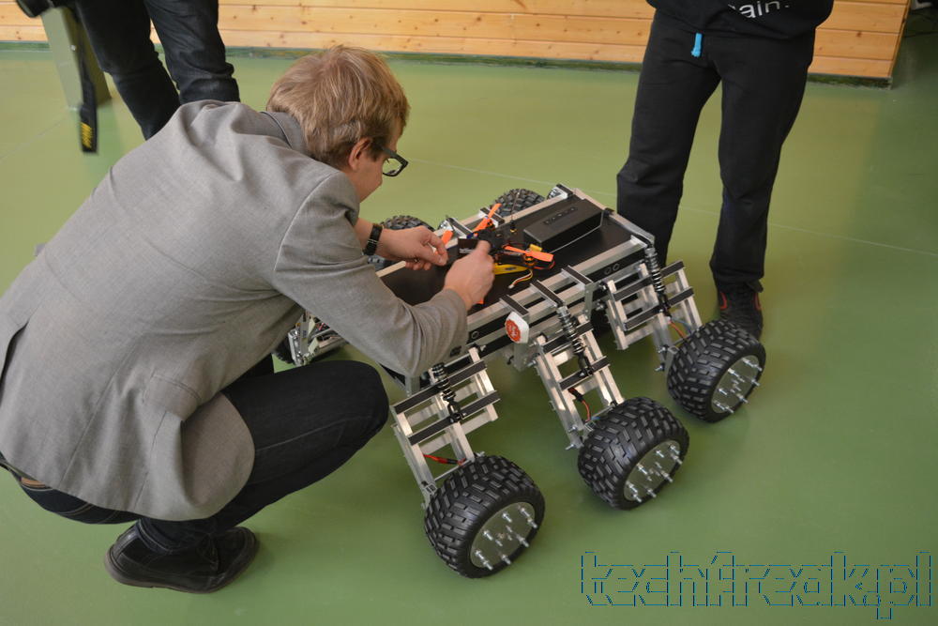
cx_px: 469
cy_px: 313
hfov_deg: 55.1
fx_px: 899
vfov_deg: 38.4
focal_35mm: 34
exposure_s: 1/30
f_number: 3.8
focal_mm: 23
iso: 1250
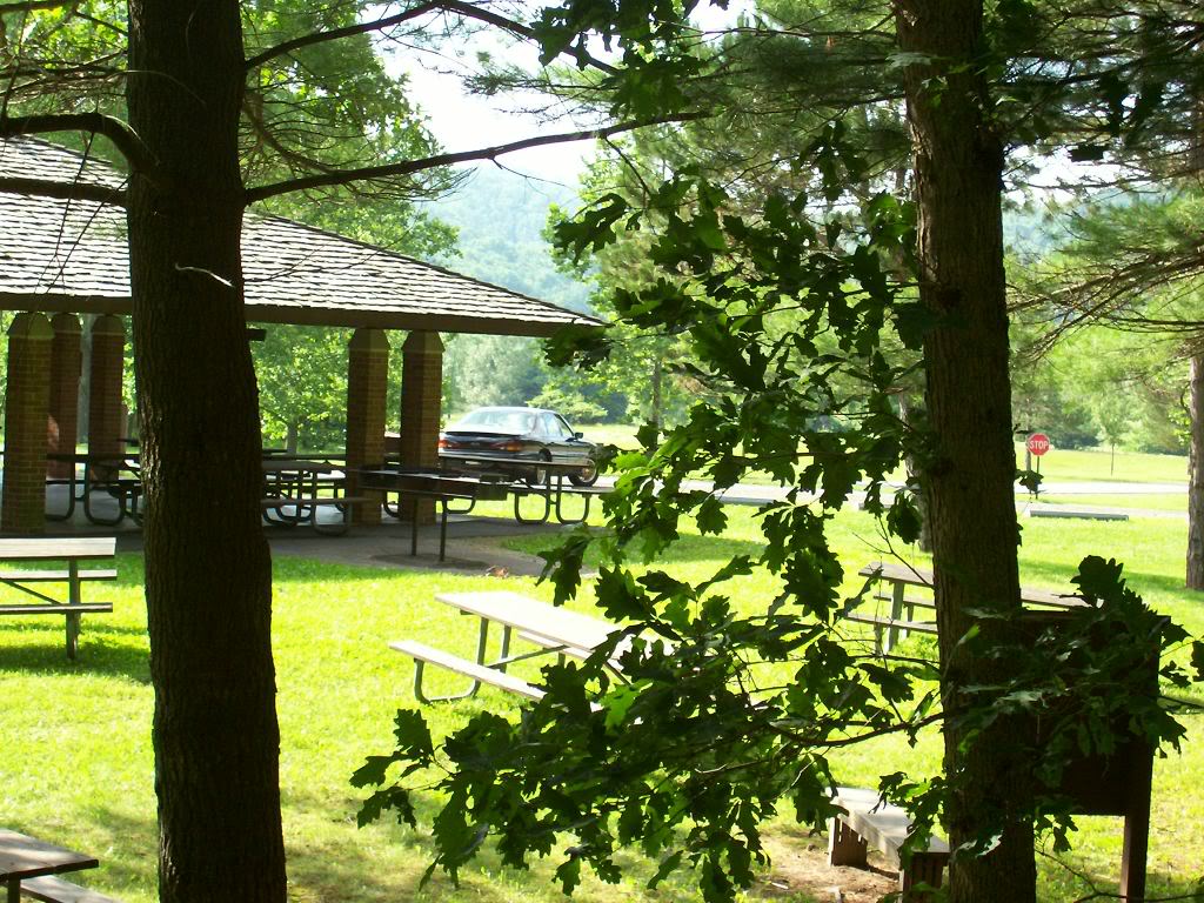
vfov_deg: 18.0
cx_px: 602
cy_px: 452
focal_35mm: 82
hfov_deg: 23.8
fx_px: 2852
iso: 80
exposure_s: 1/142
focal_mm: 13.5
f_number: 4
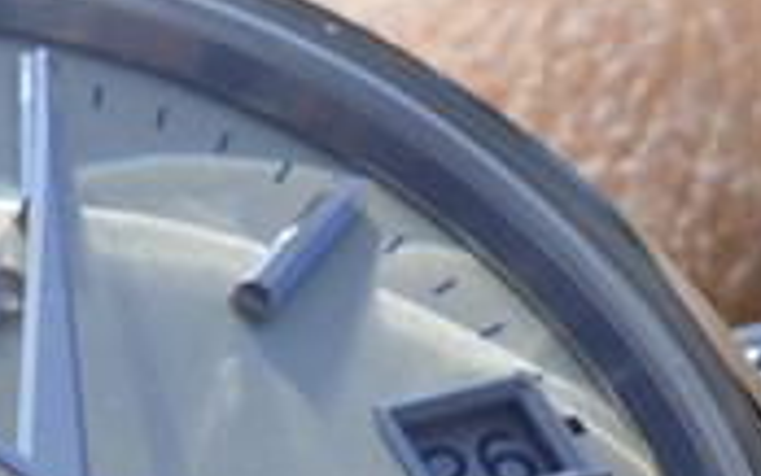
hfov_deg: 5.0
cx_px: -11
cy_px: 812
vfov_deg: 3.1
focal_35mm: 423
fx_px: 8779
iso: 100
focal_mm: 40
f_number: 10
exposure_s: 1/400
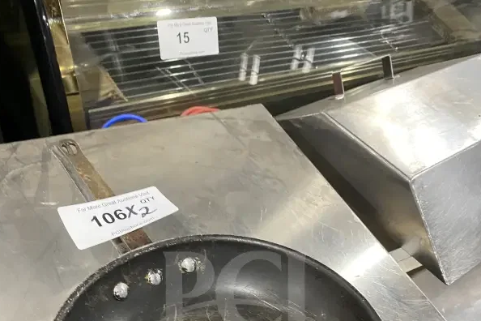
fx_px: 494
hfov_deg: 51.9
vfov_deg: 33.2
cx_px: 235
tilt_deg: -50.5
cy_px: 316
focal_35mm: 37
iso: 320
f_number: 1.8
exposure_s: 1/60
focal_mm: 4.25
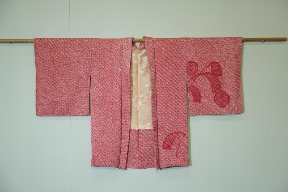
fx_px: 496
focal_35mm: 62
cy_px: 96
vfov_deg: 21.9
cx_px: 144
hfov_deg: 32.4
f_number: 4
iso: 400
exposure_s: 1/80
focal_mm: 62
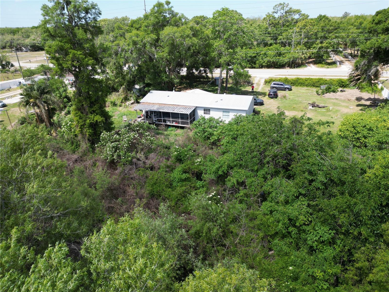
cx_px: 194
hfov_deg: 71.6
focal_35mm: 24
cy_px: 146
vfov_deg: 56.8
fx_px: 270
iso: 130
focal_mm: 6.72
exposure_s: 1/1600
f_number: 1.7
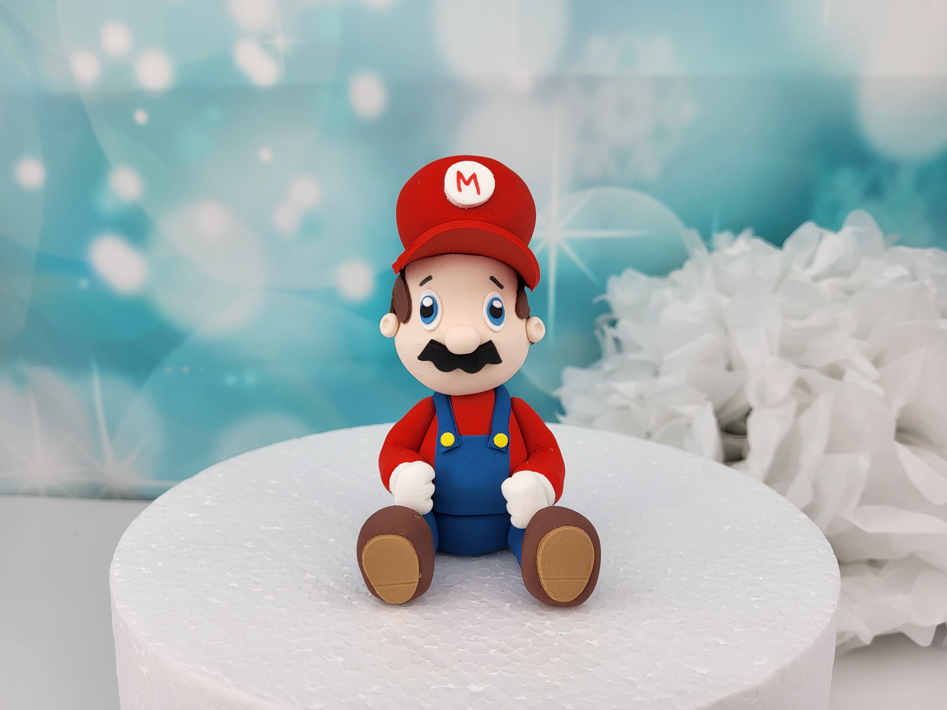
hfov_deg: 67.3
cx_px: 474
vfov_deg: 53.1
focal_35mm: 26
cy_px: 355
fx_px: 711
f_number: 1.8
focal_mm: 5.4
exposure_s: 1/197
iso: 40
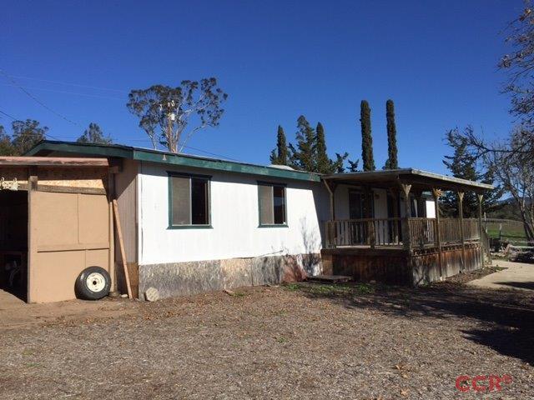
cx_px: 267
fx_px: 447
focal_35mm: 29
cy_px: 200
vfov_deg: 48.2
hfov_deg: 61.7
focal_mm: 4.15
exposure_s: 1/4405
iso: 32
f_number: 2.2
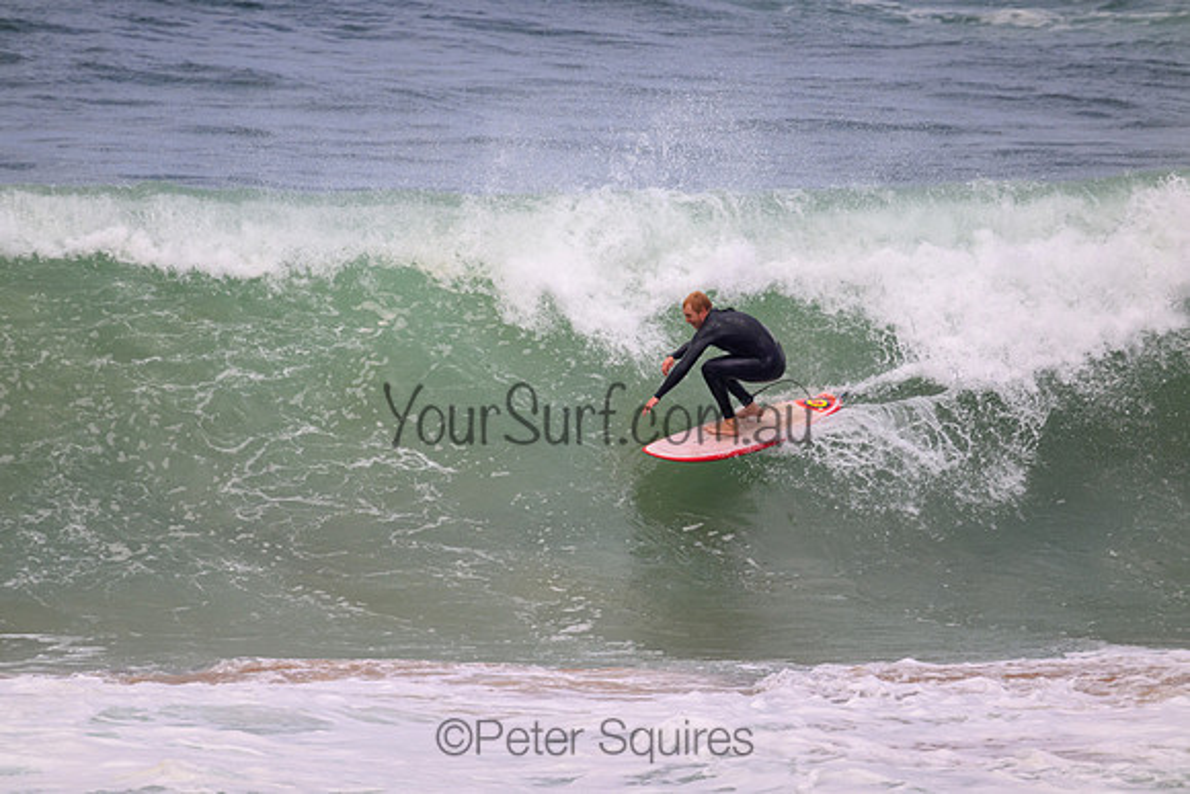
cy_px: 397
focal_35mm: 800
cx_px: 595
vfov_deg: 1.7
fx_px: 26449
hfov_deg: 2.6
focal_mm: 800
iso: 900
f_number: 11
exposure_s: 1/2000
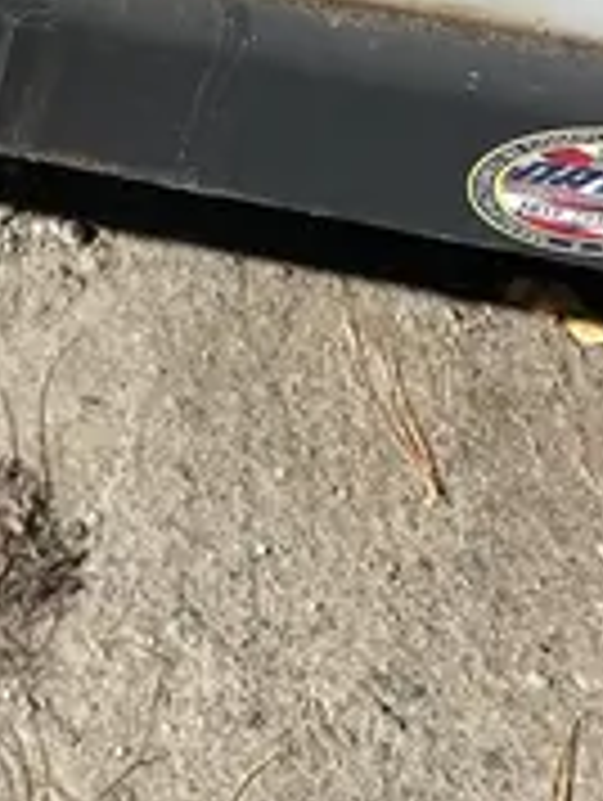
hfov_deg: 12.4
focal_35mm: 107
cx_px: -572
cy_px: -443
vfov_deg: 16.5
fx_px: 2479
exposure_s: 1/3831
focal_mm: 5.7
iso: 50
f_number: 1.5
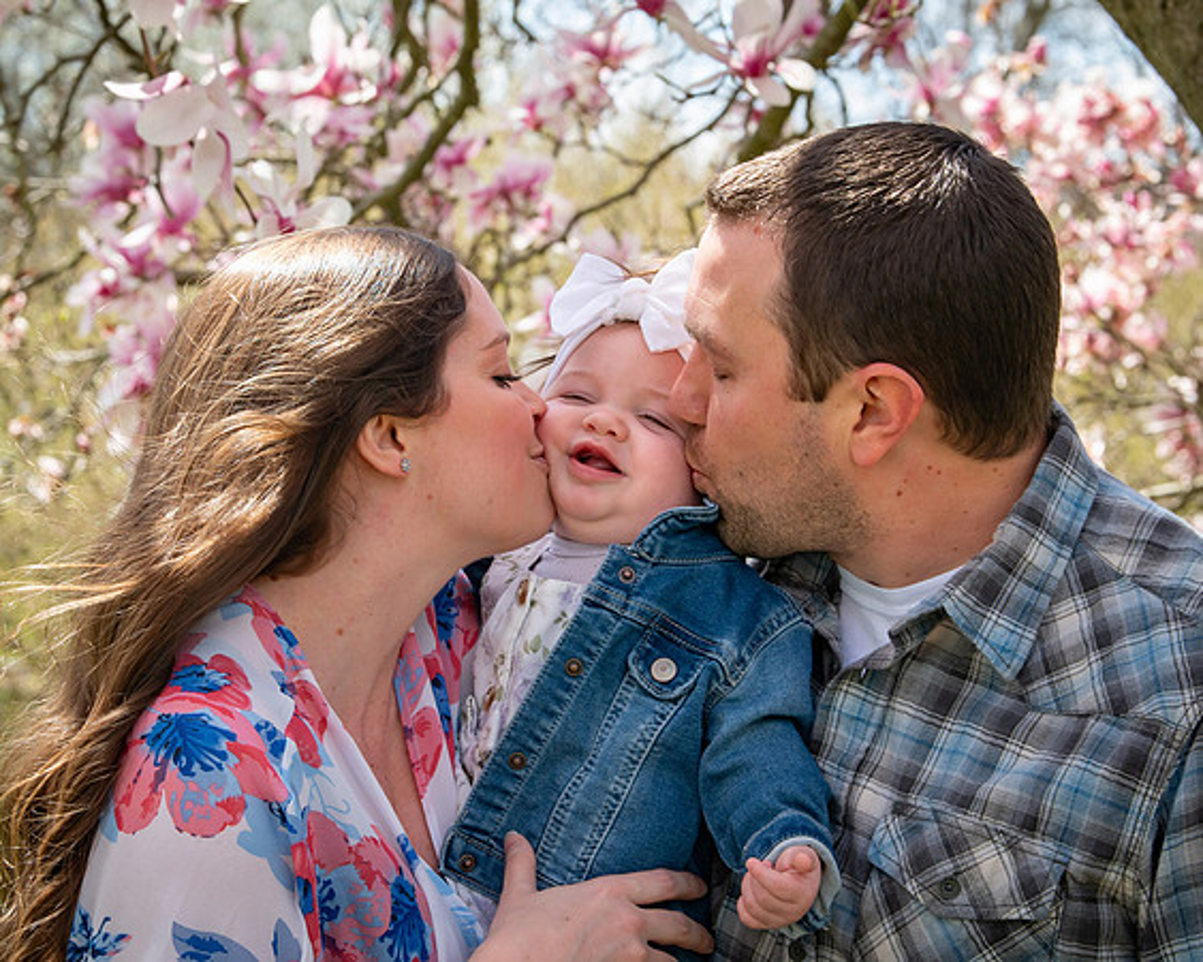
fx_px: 4244
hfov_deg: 16.1
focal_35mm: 119
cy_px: 443
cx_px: 521
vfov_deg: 12.9
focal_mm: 98
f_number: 11
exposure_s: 1/250
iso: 640
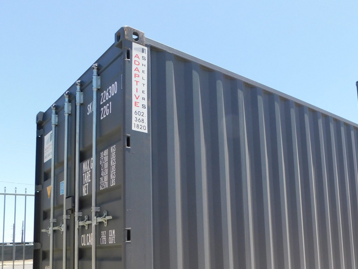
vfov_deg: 39.6
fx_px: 362
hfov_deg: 51.0
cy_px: 203
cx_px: 255
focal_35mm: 35
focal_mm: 4
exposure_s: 1/800
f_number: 3
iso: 125
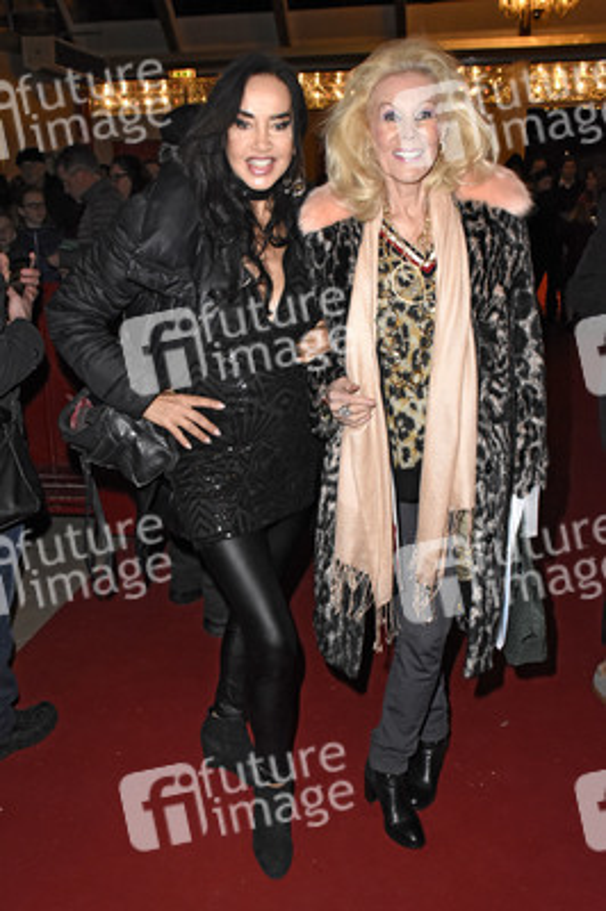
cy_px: 456
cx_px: 303
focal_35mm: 30
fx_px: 759
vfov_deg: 62.0
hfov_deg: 43.5
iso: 2500
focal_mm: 20
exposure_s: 1/125
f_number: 6.3
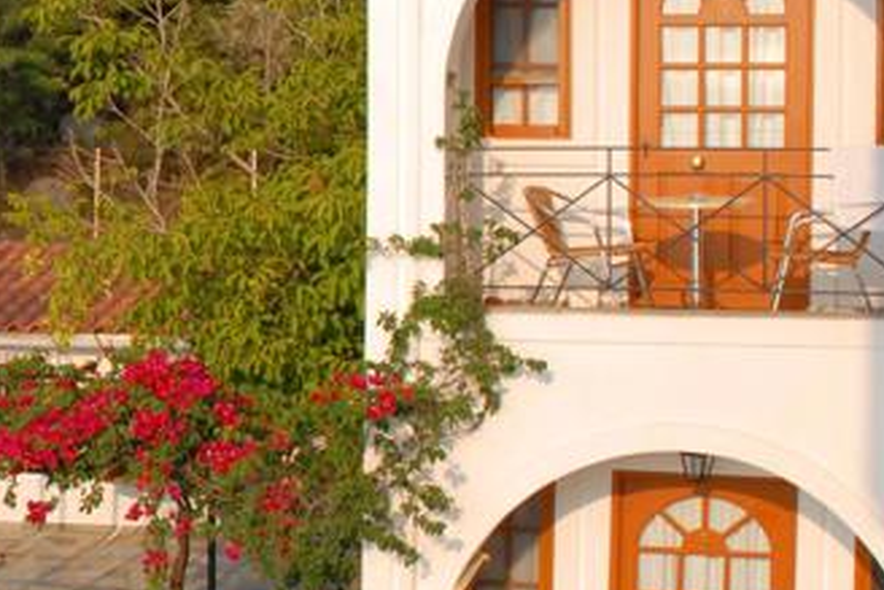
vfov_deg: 13.4
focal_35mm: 102
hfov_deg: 19.1
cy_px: 220
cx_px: -127
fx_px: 2506
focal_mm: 28
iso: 400
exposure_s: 1/320
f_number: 8
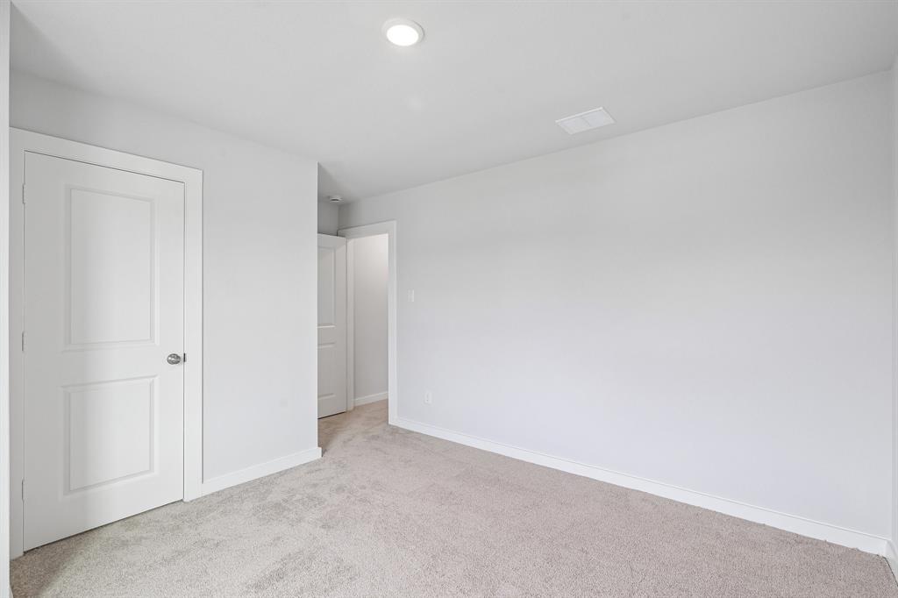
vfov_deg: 73.7
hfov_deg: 96.8
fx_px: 399
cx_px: 449
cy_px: 299
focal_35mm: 16
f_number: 8
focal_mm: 16
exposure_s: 1/50
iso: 400
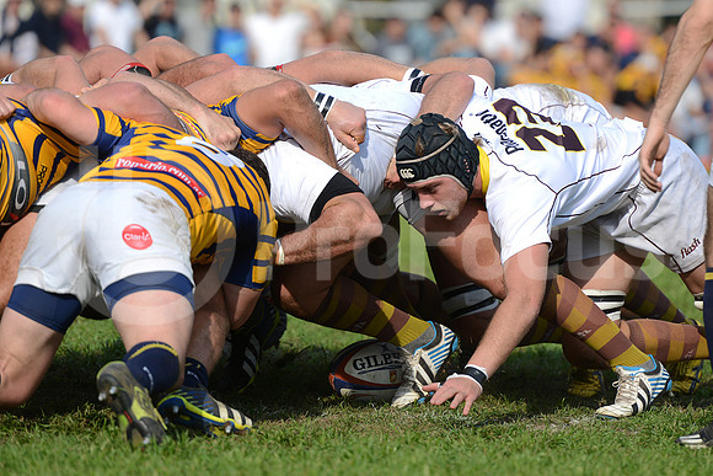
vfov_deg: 5.1
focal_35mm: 270
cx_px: 356
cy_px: 238
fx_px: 5349
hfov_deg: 7.6
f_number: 4
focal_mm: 270
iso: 320
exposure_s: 1/2000
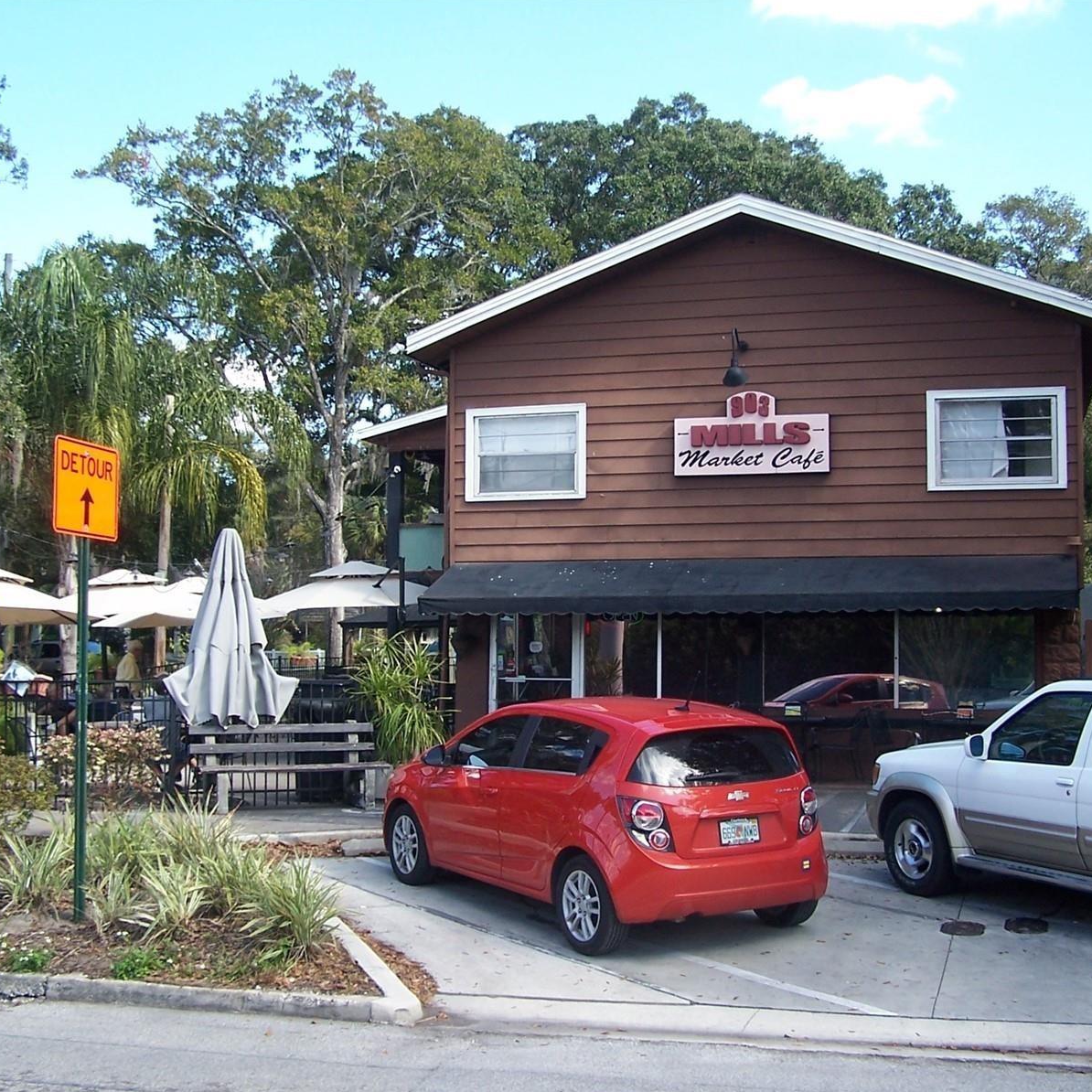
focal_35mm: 45
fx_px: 1606
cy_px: 545
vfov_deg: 37.6
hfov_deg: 37.5
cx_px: 577
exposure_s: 1/350
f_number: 2.8
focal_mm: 6.3
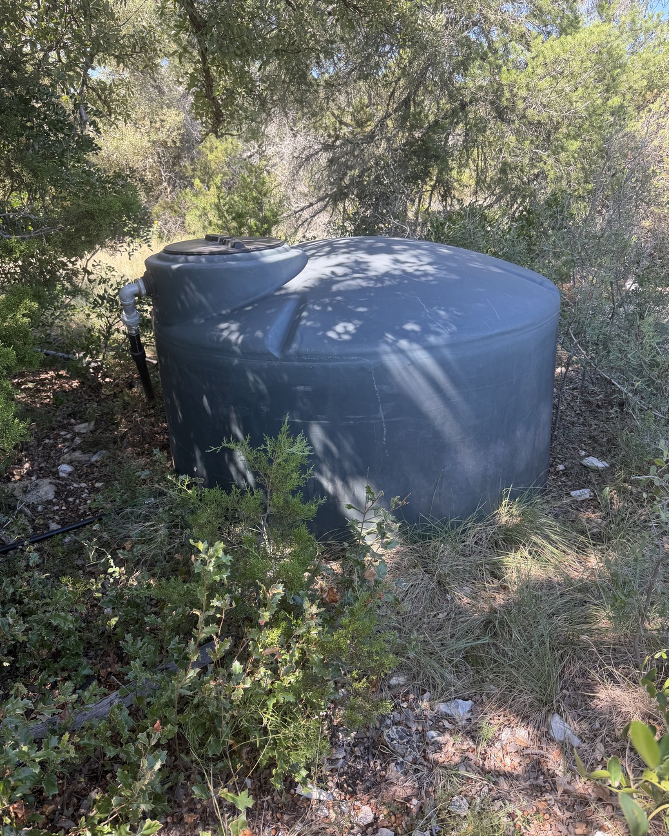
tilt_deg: -19.6
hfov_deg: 54.9
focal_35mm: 26
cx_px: 322
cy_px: 413
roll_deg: -2.0
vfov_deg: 66.0
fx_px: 643
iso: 80
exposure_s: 1/287
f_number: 1.78
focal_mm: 6.76
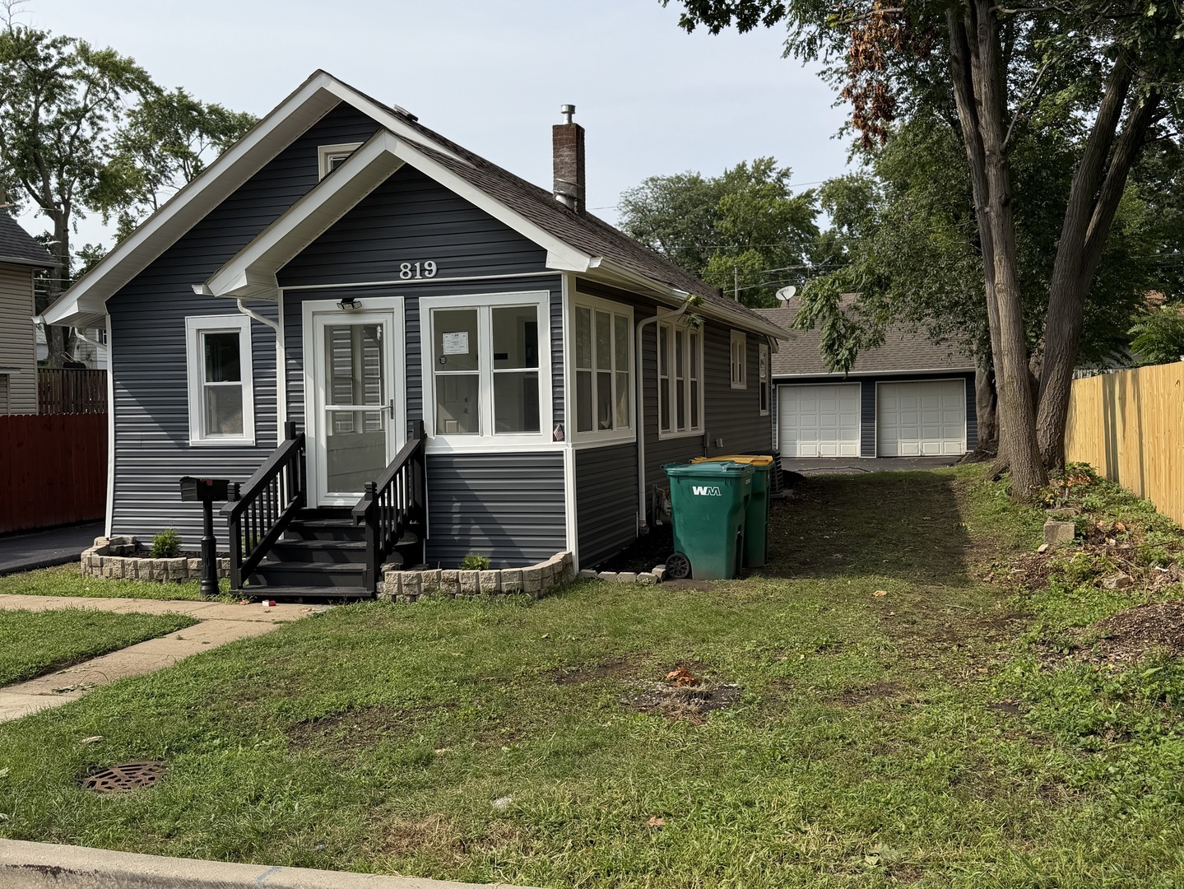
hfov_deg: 71.6
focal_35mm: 24
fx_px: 821
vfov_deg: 56.8
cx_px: 592
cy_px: 444
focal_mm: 6.76
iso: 80
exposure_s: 1/4673
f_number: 1.78
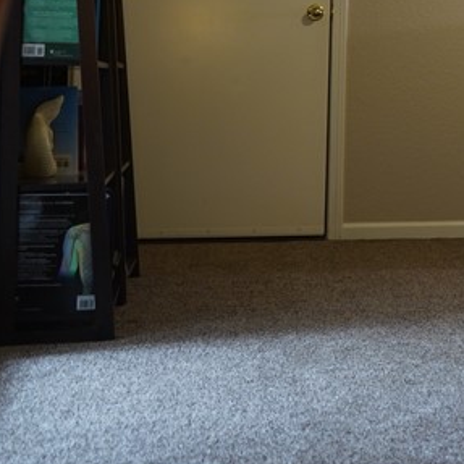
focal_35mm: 90
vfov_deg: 18.7
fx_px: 1365
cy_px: -19
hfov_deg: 17.8
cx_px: 637
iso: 800
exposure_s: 1/50
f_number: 3.5
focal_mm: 28
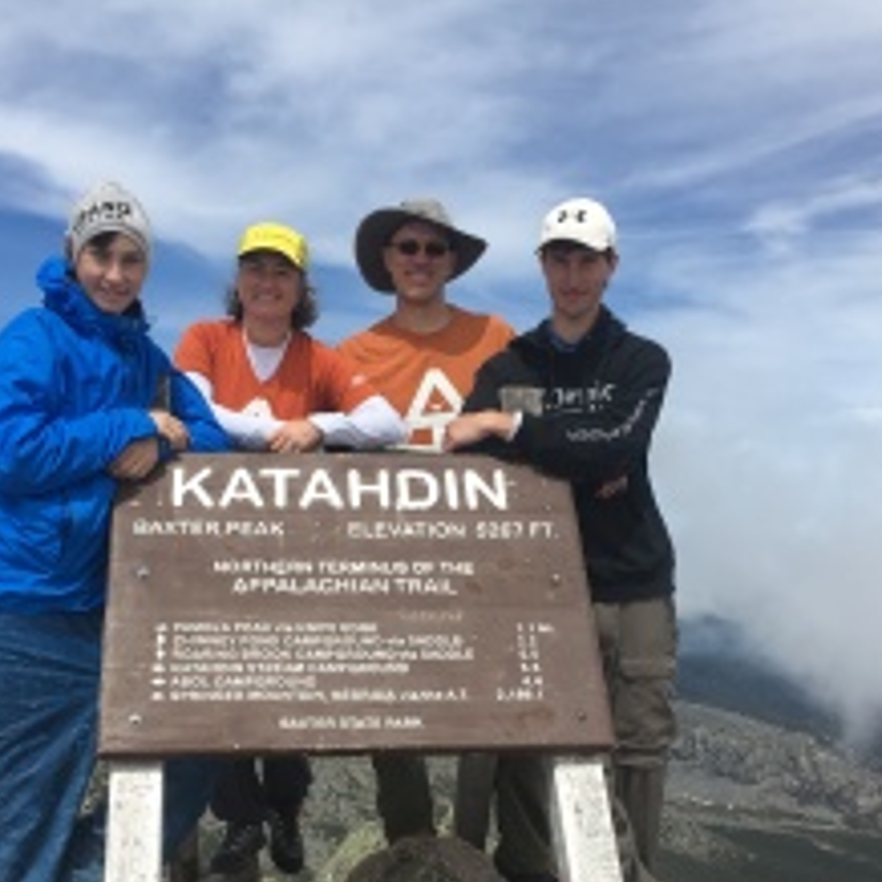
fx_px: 1240
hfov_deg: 39.1
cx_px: 396
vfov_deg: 38.3
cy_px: 643
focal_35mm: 43
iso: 25
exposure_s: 1/2481
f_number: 2.2
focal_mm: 4.15
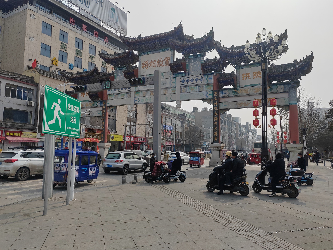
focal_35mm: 27
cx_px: 166
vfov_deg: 51.4
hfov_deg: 65.3
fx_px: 260
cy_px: 125
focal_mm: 5.52
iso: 100
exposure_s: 1/7600
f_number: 1.9
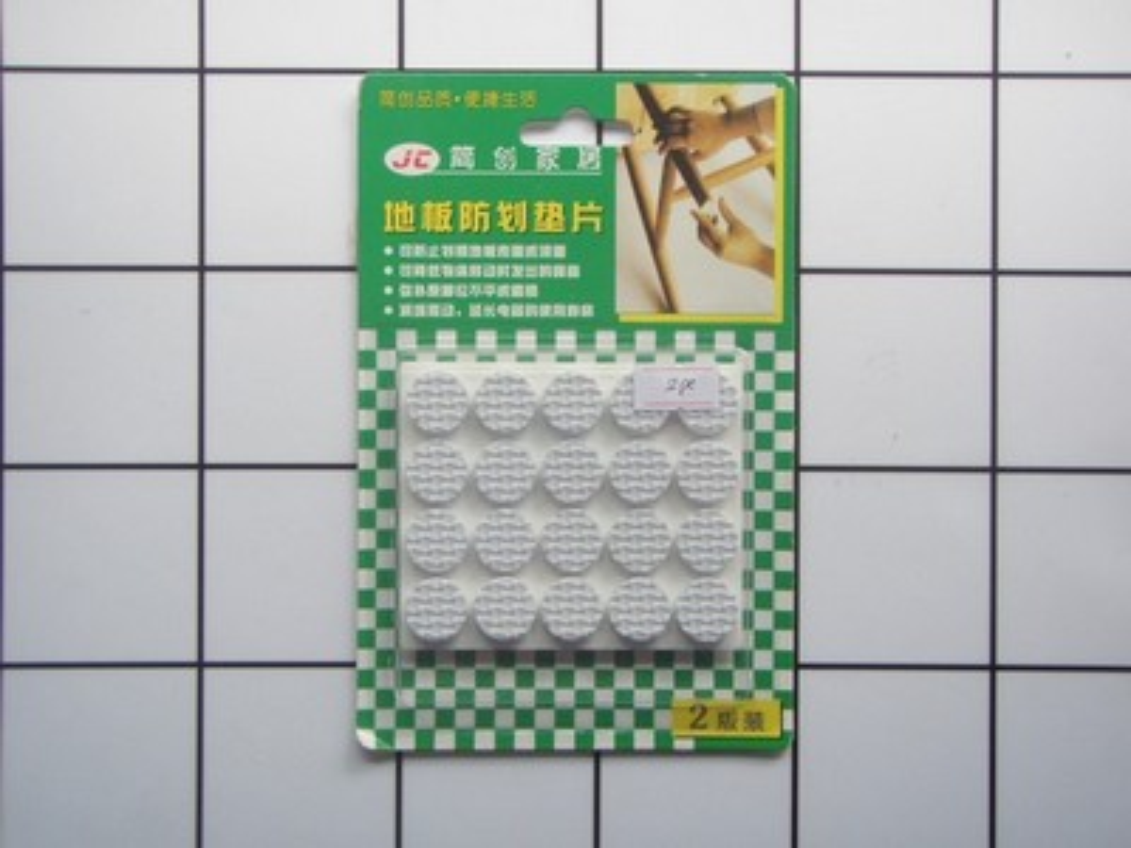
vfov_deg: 28.6
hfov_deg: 37.5
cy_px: 424
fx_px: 1666
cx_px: 566
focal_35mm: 51
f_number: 4
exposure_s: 1/40
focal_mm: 9.13
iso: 200
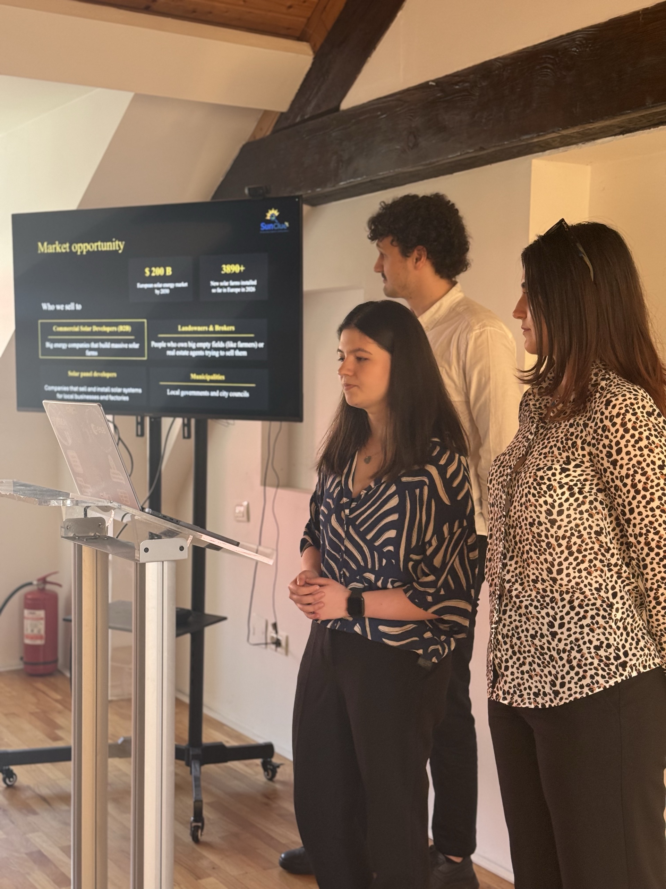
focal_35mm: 48
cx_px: 333
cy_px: 444
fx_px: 1231
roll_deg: -1.1
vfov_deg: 39.7
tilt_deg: -3.5
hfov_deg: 30.3
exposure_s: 1/64
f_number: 1.78
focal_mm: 6.76
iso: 160
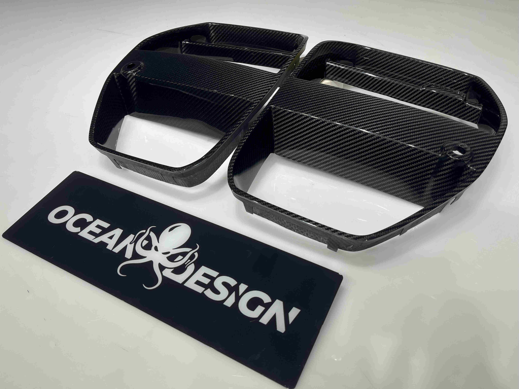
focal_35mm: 26
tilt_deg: -46.1
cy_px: 194
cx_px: 260
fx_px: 390
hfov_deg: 67.3
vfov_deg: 53.1
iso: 50
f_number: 1.6
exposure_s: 1/370
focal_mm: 5.1
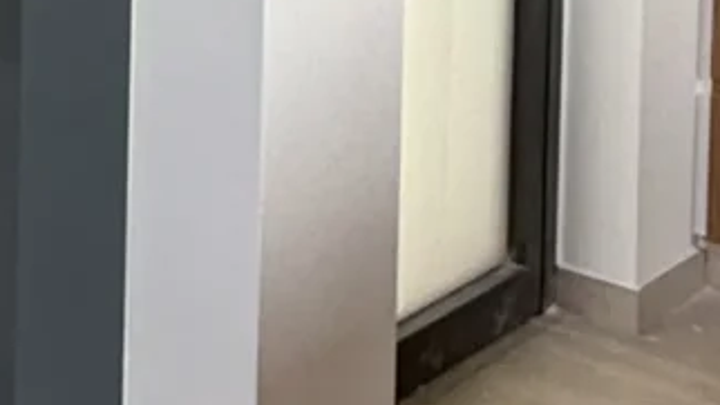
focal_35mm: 97
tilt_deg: +0.8
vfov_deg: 11.3
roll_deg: -1.3
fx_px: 1852
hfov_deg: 18.6
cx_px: -449
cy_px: -409
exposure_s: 1/99
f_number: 2.2
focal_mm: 2.22
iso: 100
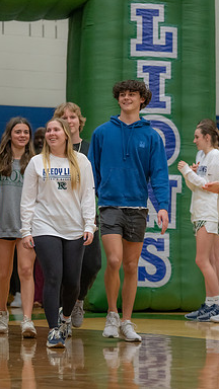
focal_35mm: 182
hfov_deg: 6.6
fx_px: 1879
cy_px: 194
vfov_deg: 11.8
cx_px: -24
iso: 2000
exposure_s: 1/400
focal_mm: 109
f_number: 2.8
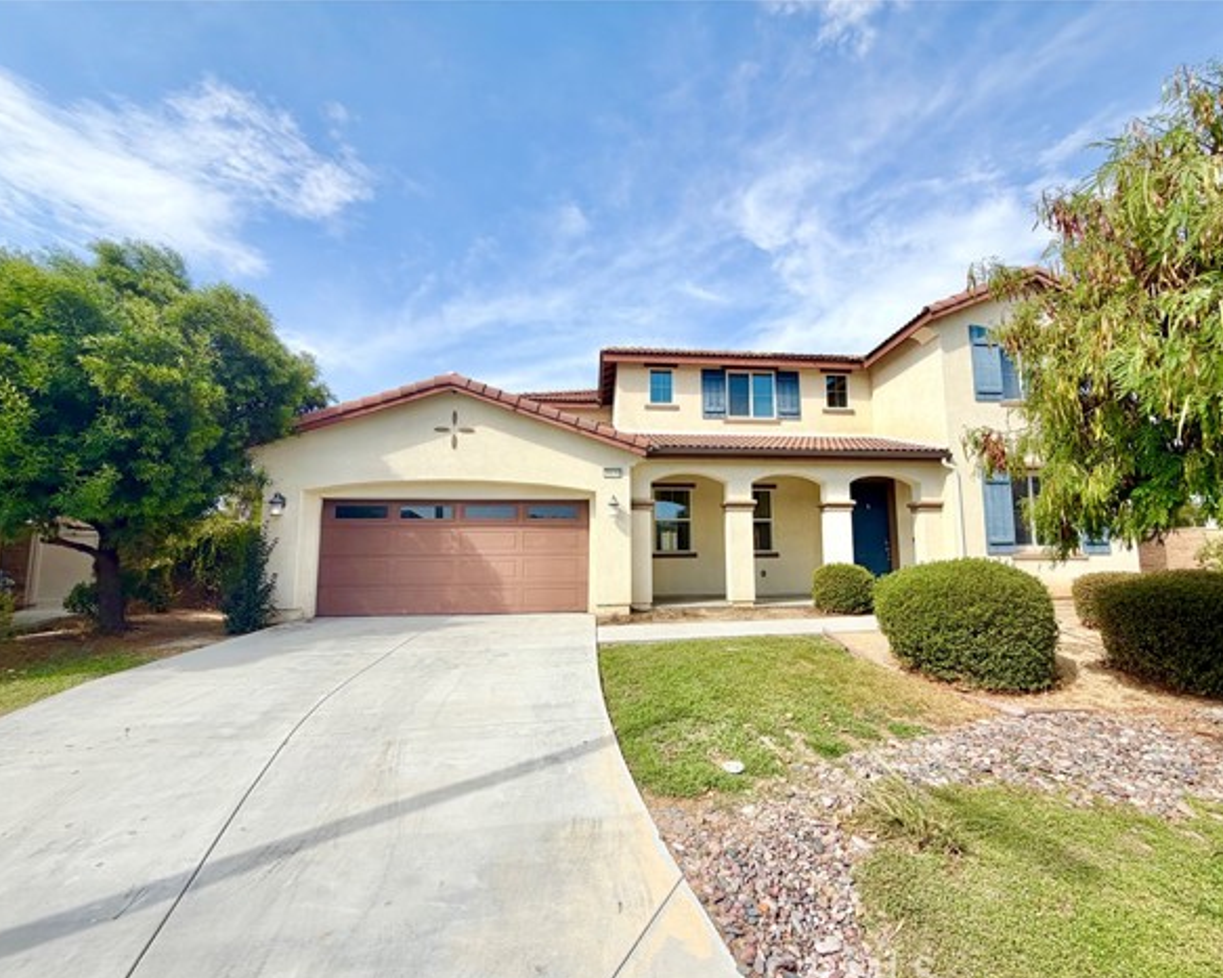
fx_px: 543
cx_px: 652
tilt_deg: +6.2
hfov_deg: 96.7
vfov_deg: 84.0
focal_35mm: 15
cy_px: 502
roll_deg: +0.2
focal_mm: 2.22
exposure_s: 1/928
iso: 20
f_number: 2.2
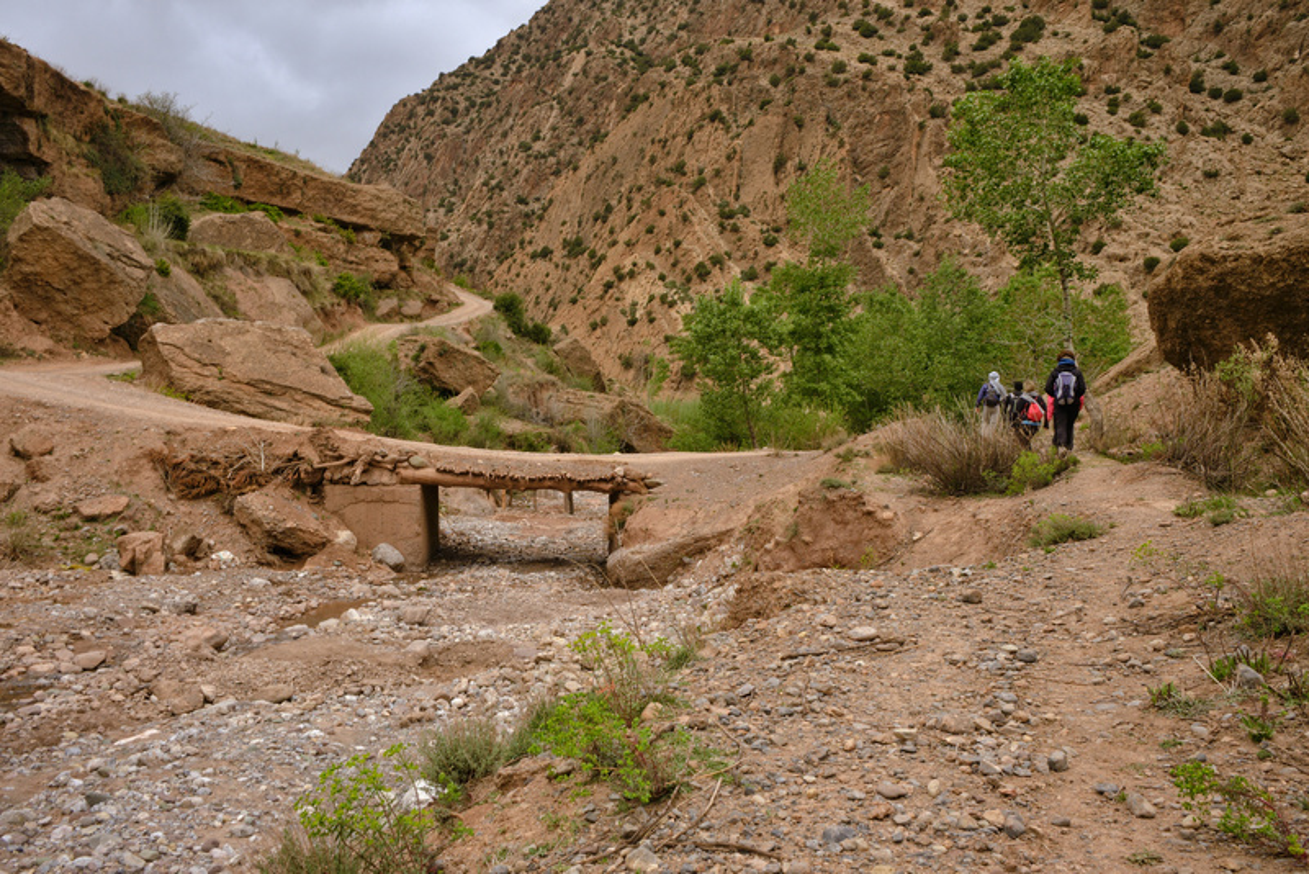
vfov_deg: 37.9
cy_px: 437
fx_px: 1273
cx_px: 654
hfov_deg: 54.4
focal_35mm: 35
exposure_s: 1/34
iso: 400
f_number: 11
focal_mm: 23
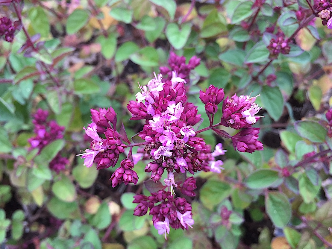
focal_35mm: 34
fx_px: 326
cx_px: 159
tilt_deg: -56.2
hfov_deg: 53.9
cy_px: 136
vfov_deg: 41.8
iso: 32
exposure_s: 1/121
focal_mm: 4.15
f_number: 2.2
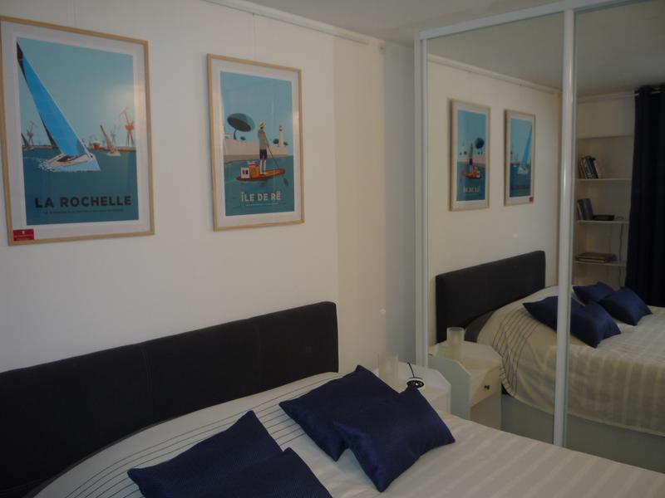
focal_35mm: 30
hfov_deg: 60.0
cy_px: 249
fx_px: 576
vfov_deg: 46.8
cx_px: 332
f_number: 3.3
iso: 100
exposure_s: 1/30
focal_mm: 5.2
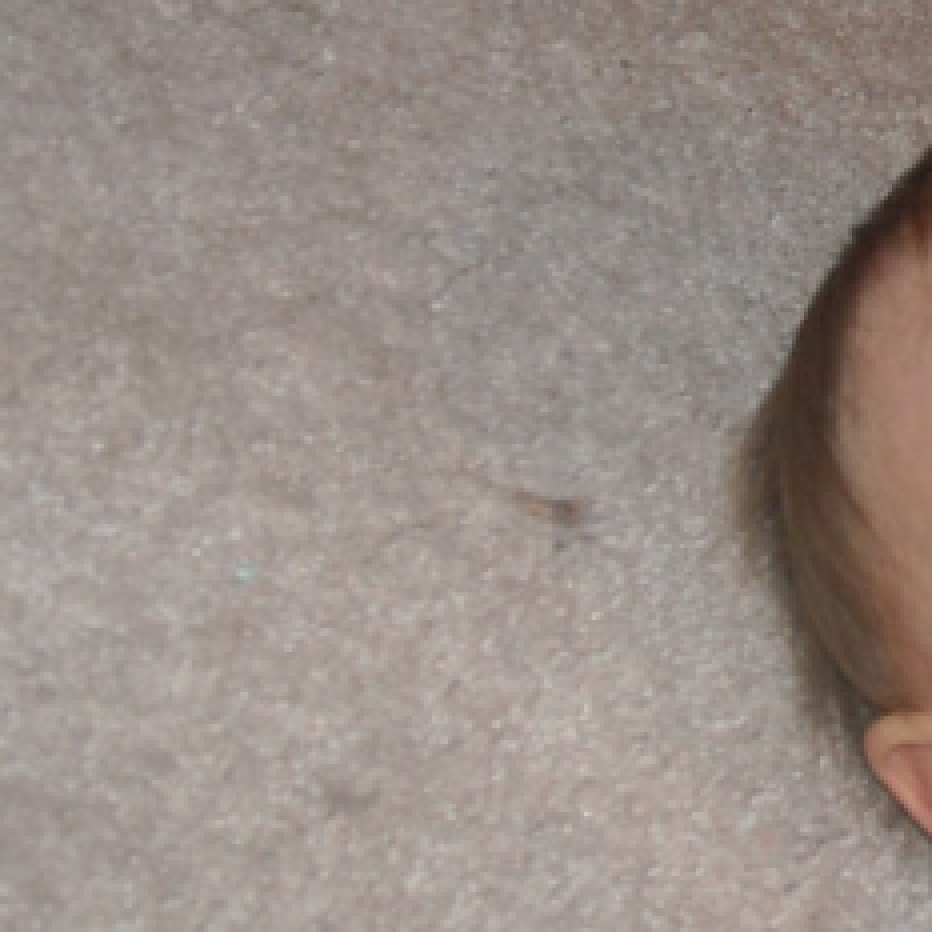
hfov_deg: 15.7
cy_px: 380
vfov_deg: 16.4
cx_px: 1192
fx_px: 3229
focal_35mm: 106
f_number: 2.8
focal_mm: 5.7
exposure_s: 1/60
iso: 200
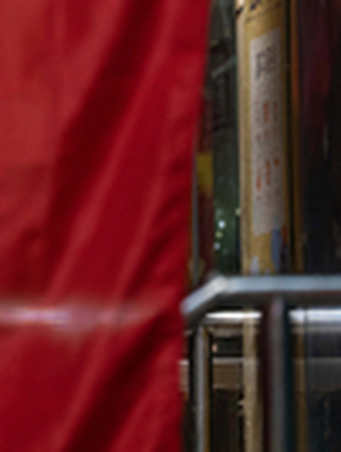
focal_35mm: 601
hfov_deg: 2.5
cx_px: -351
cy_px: 160
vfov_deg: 3.3
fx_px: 7869
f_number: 2
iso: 800
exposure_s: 1/100
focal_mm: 150
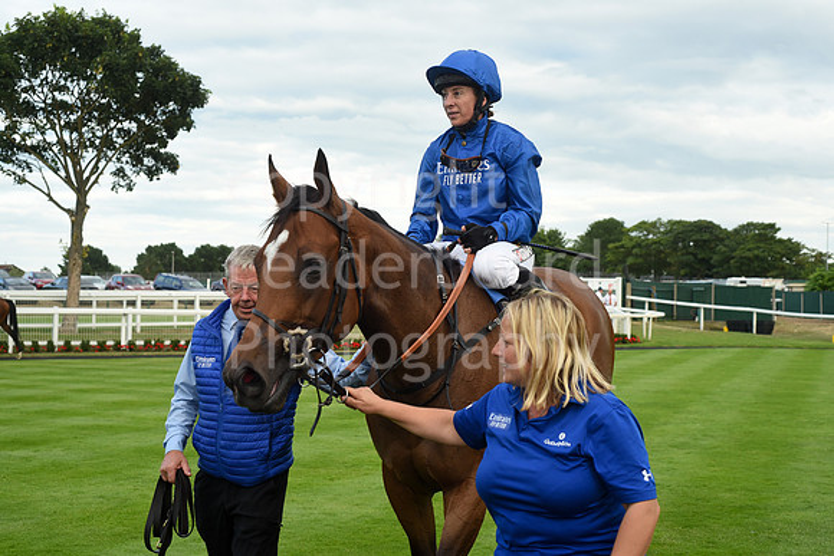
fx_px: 1159
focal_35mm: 50
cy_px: 278
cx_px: 417
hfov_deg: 39.6
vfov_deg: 27.0
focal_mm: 50
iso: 800
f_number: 6.3
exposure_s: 1/640
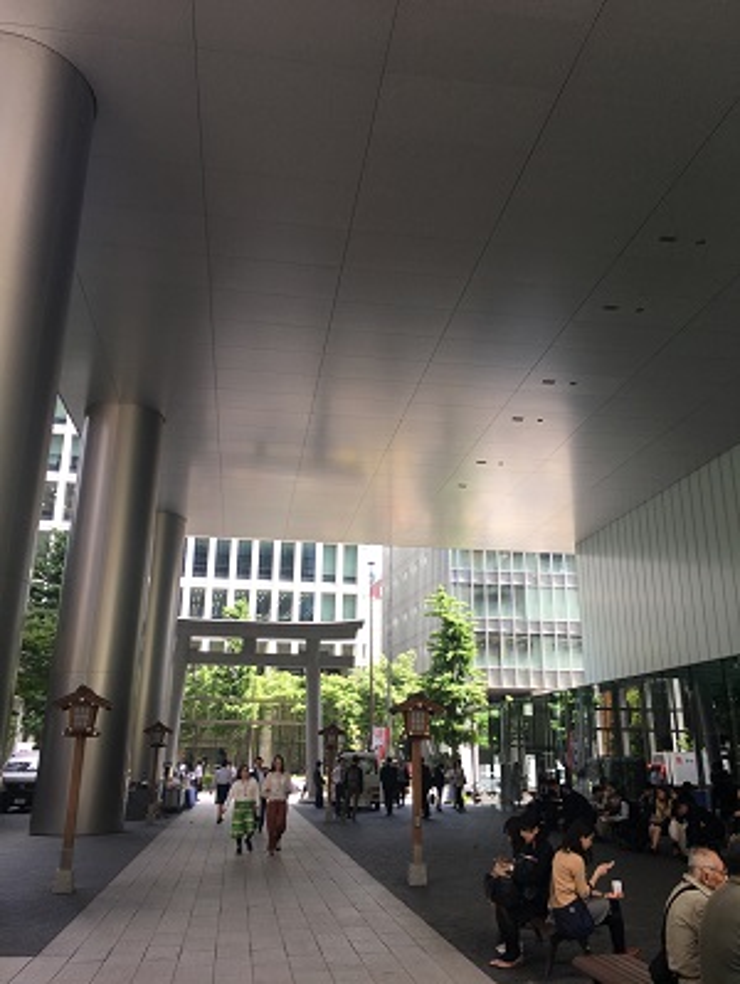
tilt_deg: +18.9
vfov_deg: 61.6
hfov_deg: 48.3
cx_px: 370
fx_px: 825
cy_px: 492
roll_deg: -1.0
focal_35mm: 29
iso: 25
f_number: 2.2
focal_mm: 4.15
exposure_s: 1/169
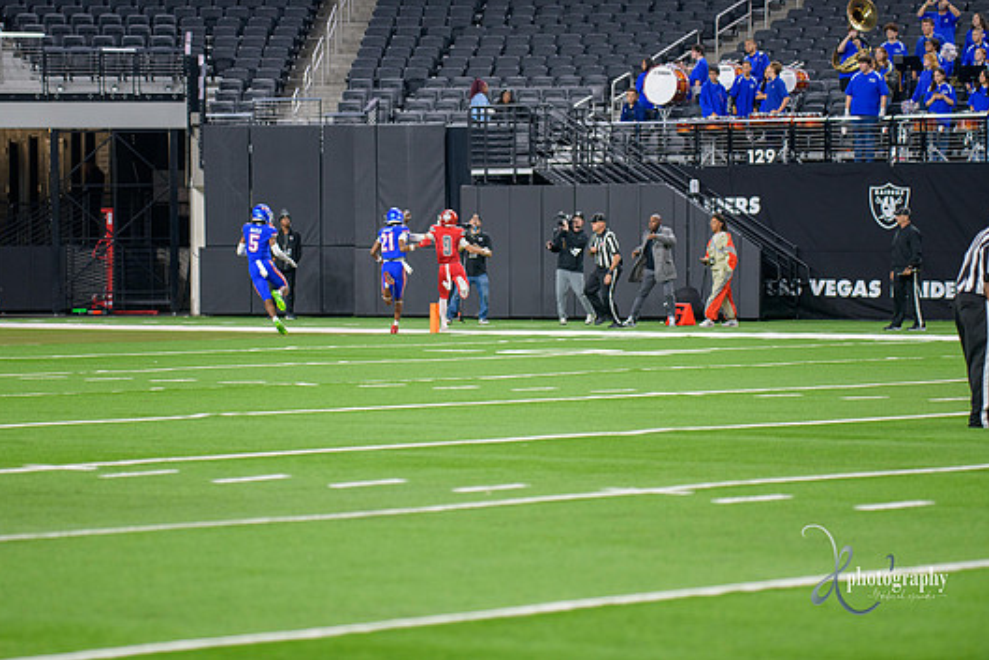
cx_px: 460
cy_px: 300
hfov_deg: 12.1
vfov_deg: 8.1
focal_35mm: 170
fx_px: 4671
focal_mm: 155
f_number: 2.8
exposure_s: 1/400
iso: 1000
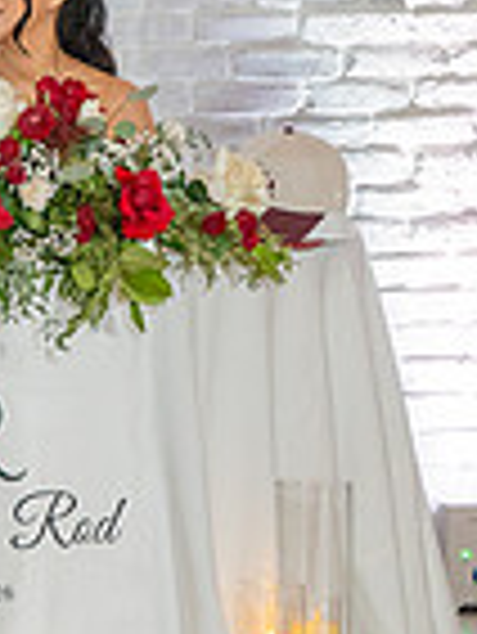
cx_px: -734
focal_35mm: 329
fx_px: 6036
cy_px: 232
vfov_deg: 6.0
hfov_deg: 4.4
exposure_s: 1/320
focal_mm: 83
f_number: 2.8
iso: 1600
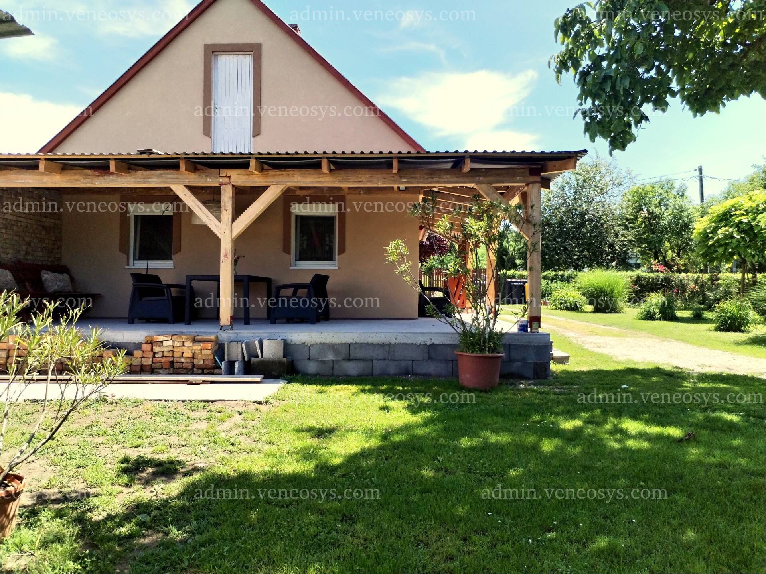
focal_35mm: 29
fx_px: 642
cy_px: 287
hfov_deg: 61.7
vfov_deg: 48.2
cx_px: 383
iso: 100
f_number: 1.8
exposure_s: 1/940
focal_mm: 4.75
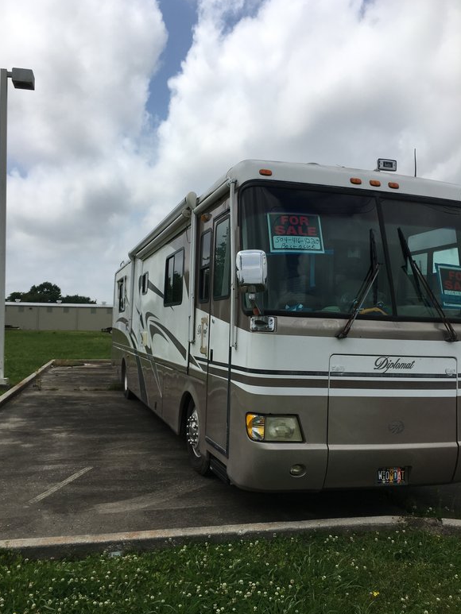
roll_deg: +0.0
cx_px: 223
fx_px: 533
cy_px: 302
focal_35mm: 30
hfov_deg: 46.8
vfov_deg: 60.0
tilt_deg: +2.7
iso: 25
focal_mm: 4.15
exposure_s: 1/3205
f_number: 2.2
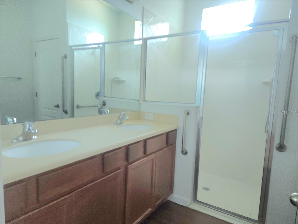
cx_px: 149
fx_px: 198
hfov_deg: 73.9
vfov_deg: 58.9
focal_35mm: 23
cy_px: 112
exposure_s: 1/30
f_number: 1.8
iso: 125
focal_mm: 6.4
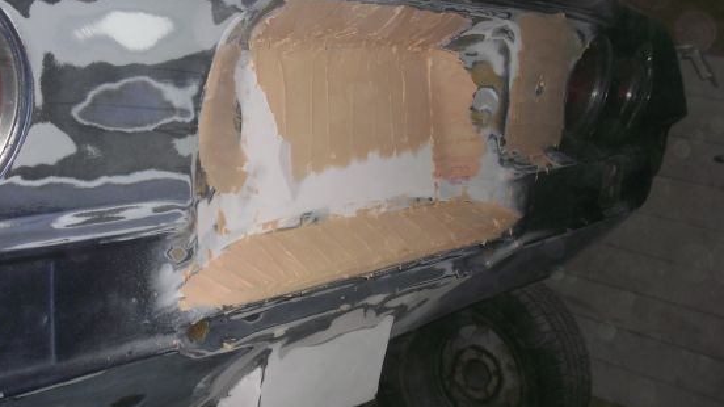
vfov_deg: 26.5
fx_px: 864
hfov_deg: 45.5
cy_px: 230
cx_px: 341
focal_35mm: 45
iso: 100
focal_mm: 6.2
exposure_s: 1/60
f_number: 2.8
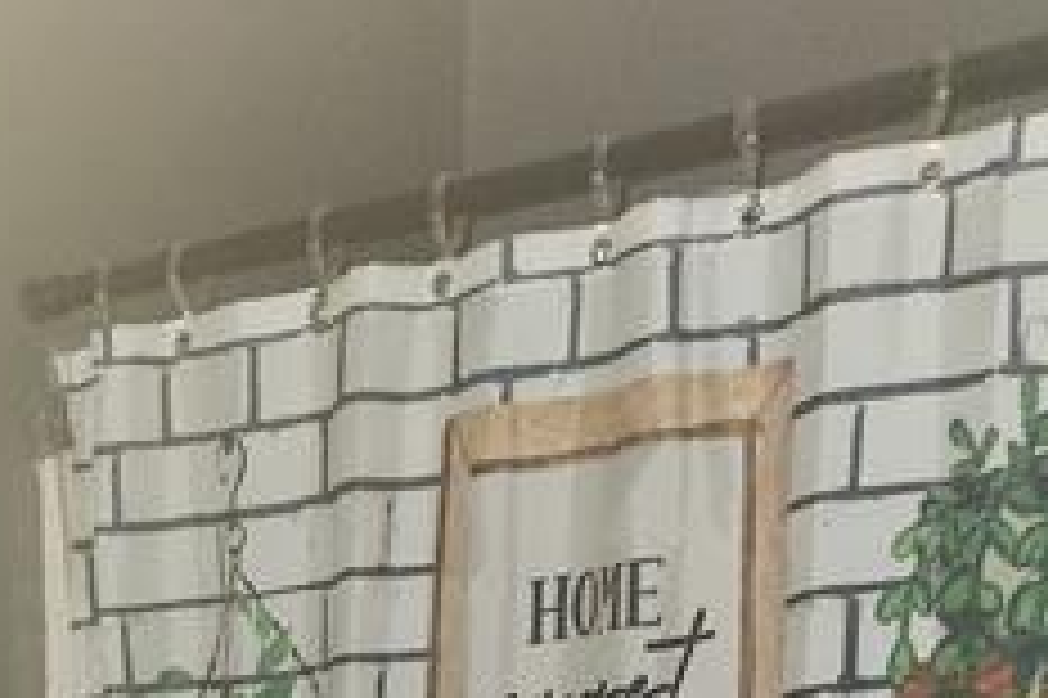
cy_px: 1644
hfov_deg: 23.9
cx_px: -135
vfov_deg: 13.2
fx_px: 2298
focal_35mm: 79
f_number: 1.8
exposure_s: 1/24
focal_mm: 5.4
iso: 125
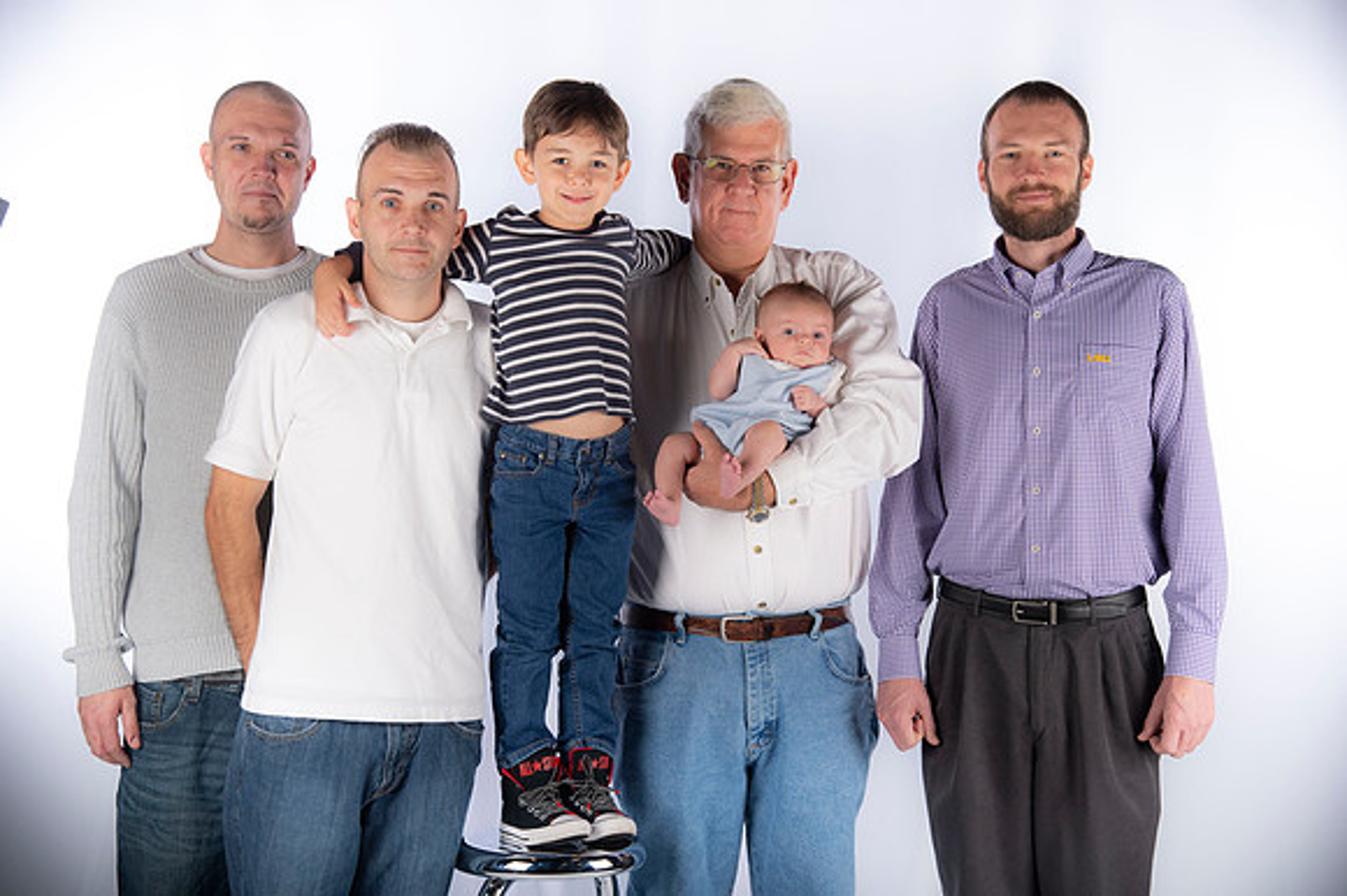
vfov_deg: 20.9
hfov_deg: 31.0
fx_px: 2431
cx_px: 674
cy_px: 448
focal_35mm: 65
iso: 100
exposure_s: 1/200
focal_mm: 65
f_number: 5.6
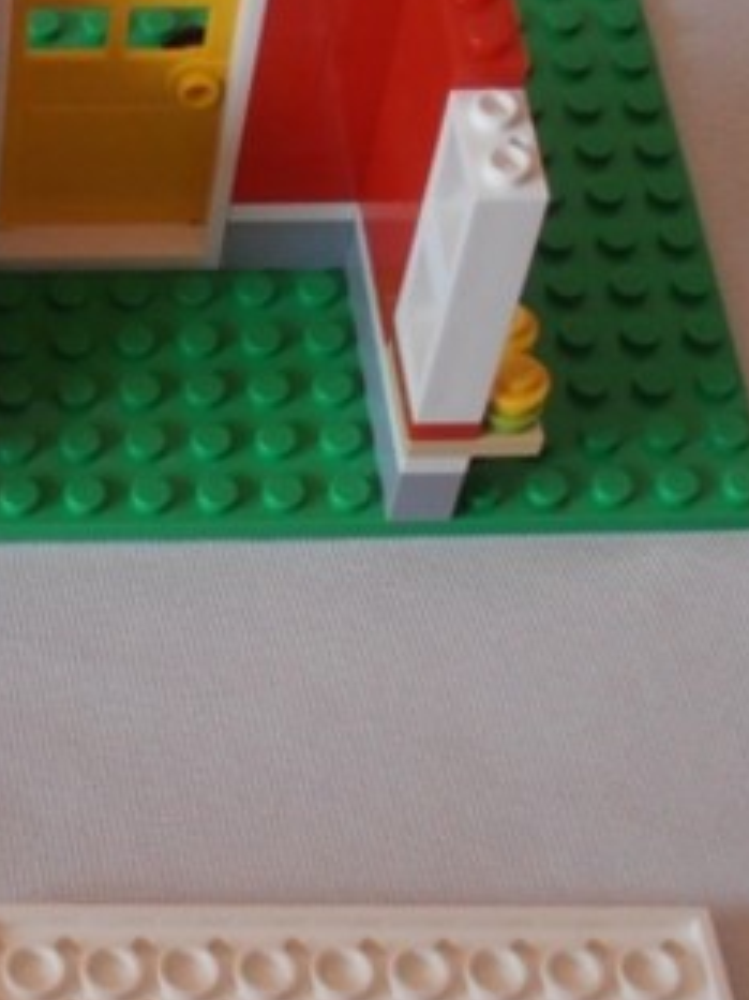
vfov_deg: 18.4
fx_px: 3089
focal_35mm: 107
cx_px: -244
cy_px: 481
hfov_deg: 13.3
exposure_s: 1/40
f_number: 3.9
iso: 100
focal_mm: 6.61
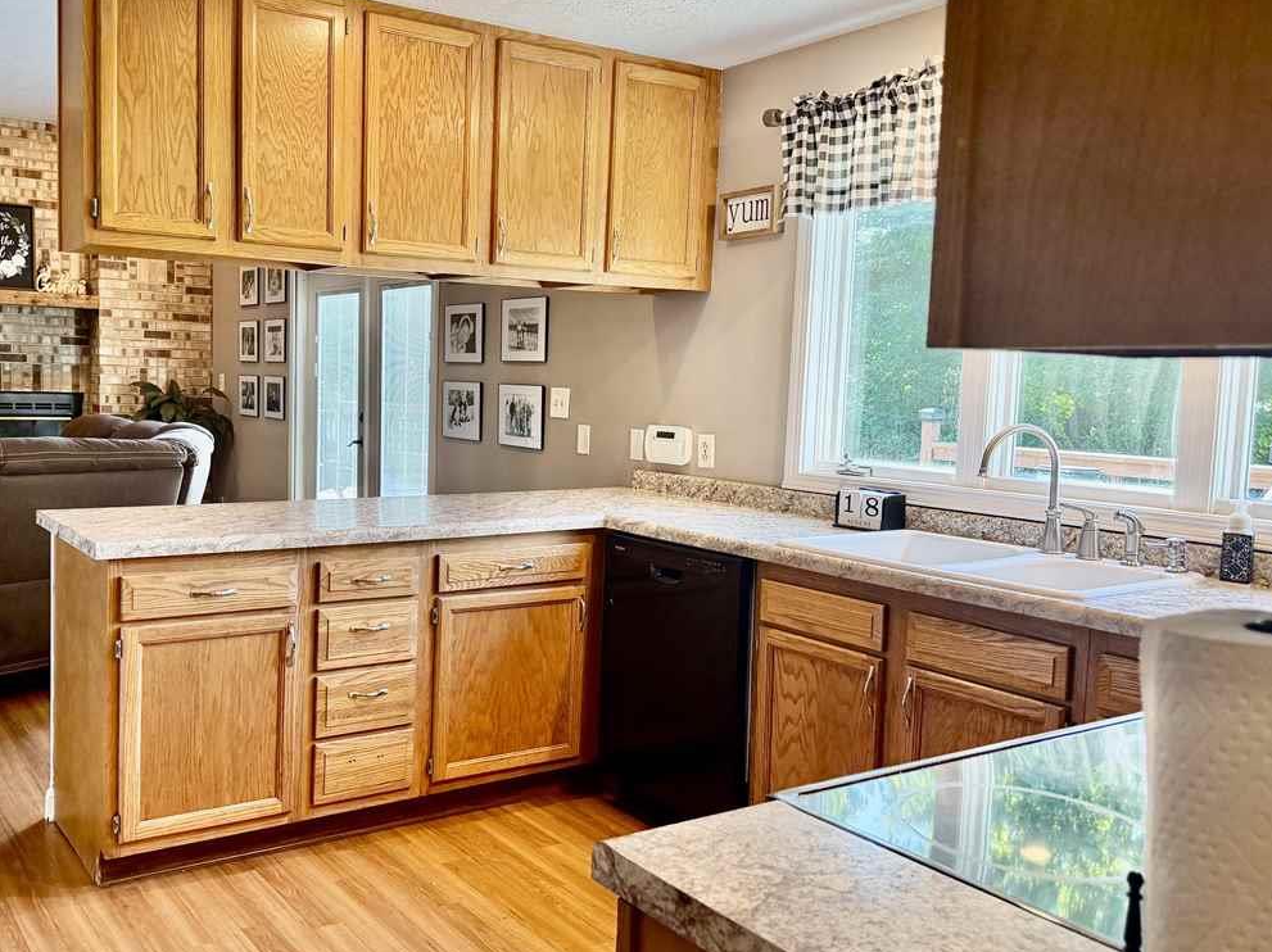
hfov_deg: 57.6
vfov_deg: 45.4
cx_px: 470
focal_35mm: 31
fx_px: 1138
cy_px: 465
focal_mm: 6.76
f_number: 1.78
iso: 160
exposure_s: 1/120
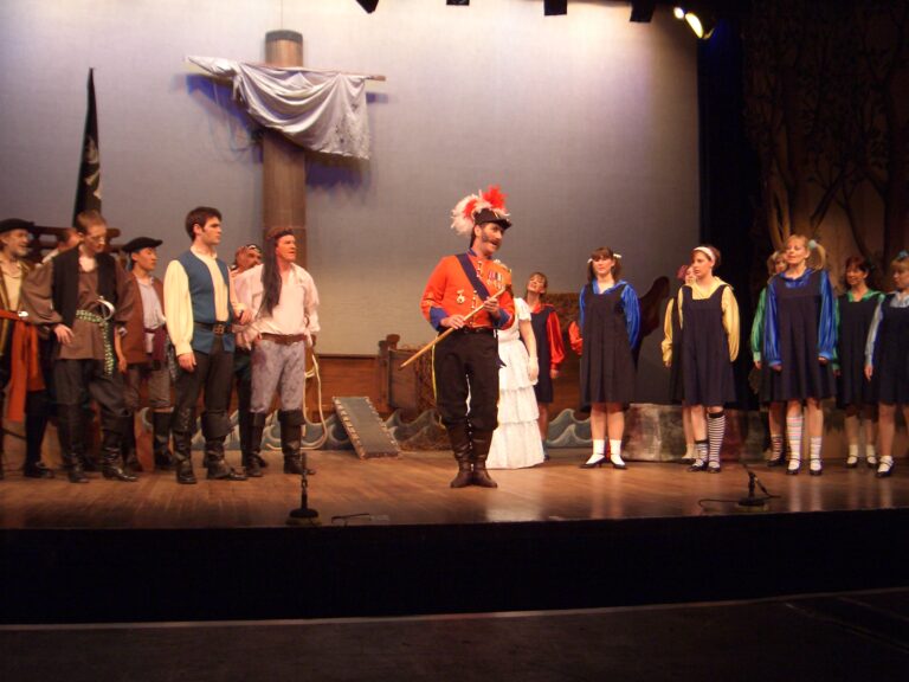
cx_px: 454
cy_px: 341
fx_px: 1024
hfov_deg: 47.9
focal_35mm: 39
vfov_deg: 36.8
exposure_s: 1/60
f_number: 2.8
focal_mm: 8
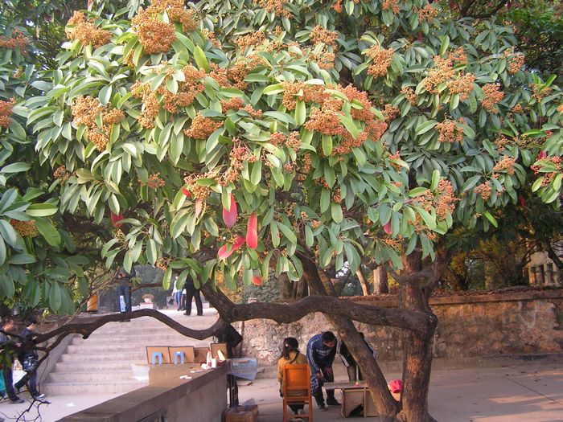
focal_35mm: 38
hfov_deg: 49.0
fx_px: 618
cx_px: 282
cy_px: 211
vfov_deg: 37.7
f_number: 2.8
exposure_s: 1/50
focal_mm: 6.3
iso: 50
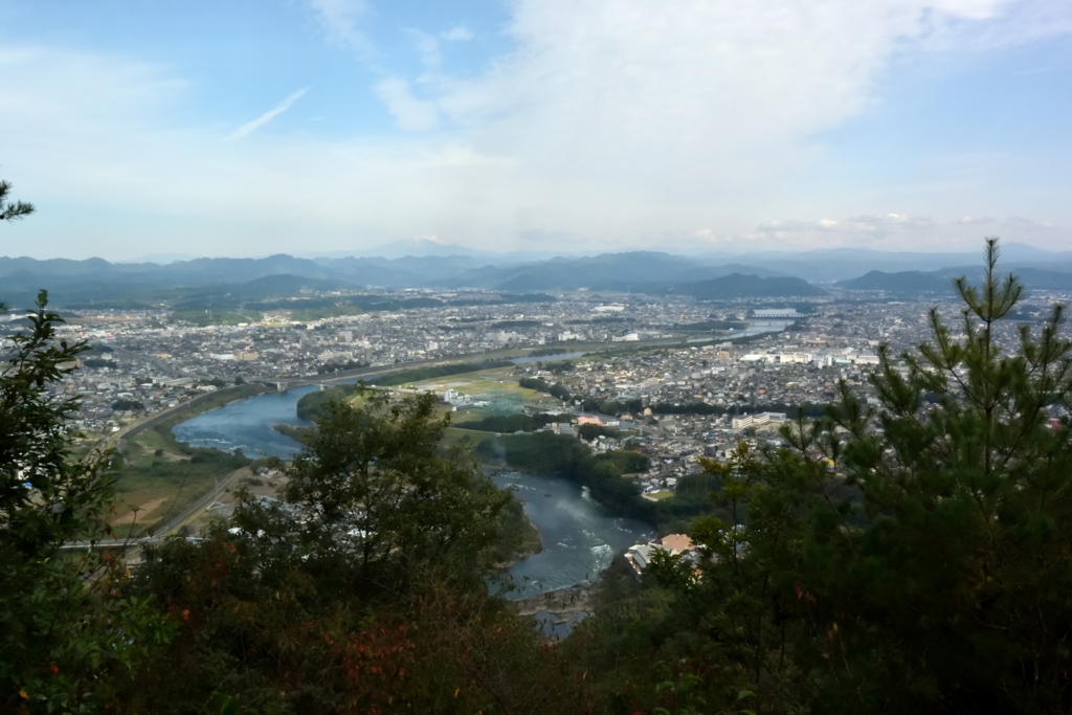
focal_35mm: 32
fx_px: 953
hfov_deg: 58.7
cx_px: 536
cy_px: 358
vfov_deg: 41.1
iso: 560
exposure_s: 1/250
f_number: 18
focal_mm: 12
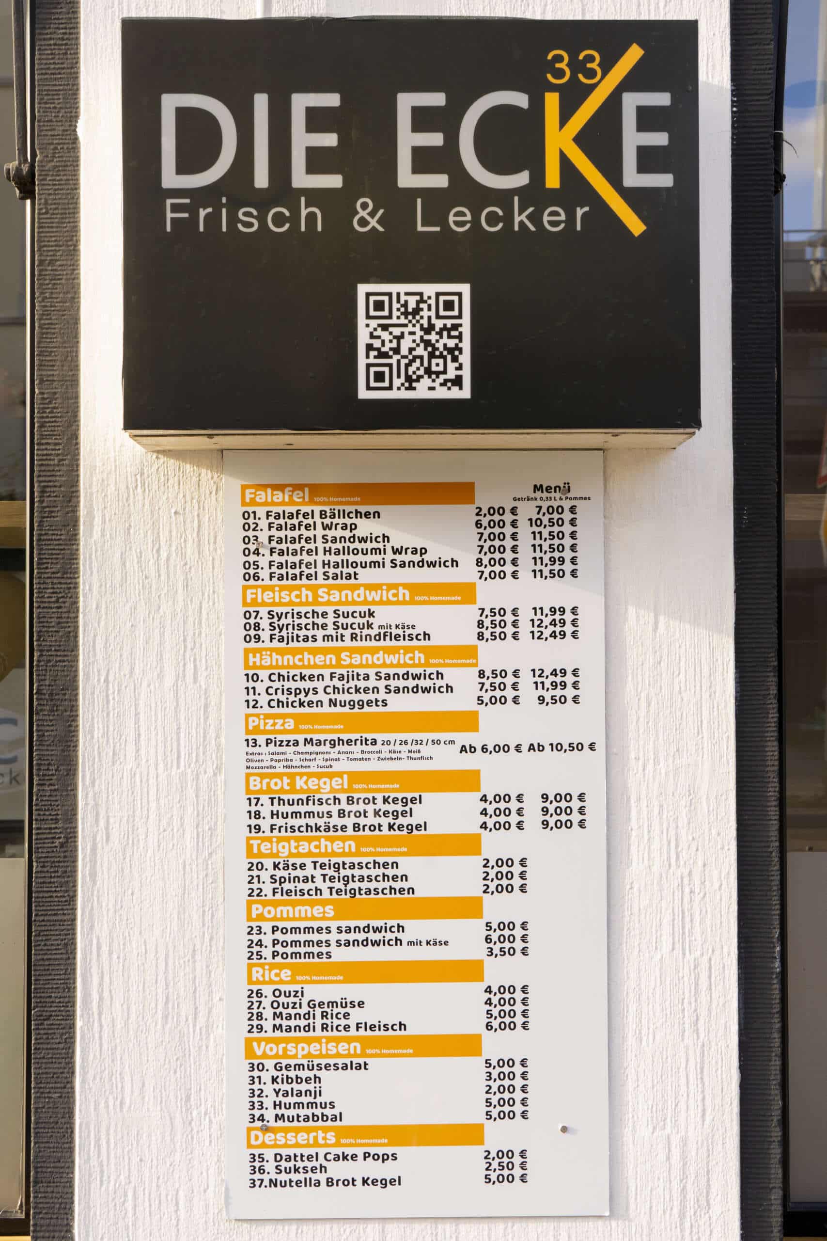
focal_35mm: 37
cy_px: 620
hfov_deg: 35.9
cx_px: 414
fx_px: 1275
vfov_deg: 51.9
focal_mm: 37
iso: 500
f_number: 7.1
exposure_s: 1/250
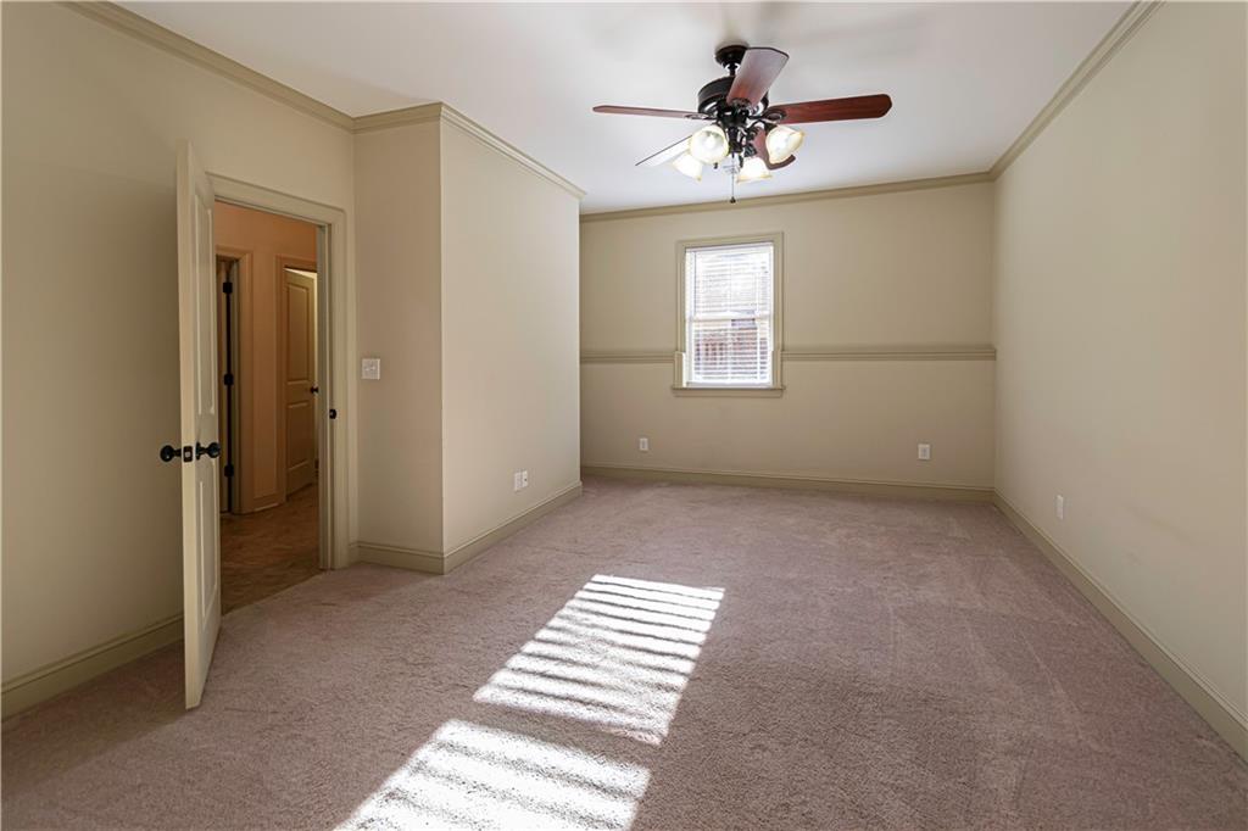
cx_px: 624
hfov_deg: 100.4
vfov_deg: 77.3
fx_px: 520
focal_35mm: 15
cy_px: 416
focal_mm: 10
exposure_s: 1/25
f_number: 8
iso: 200
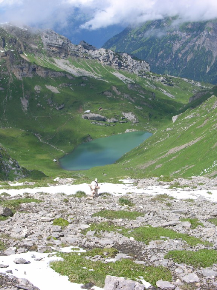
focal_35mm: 58
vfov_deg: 33.2
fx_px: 485
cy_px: 145
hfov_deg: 25.2
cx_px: 108
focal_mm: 14.7
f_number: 6.3
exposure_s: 1/224
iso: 50
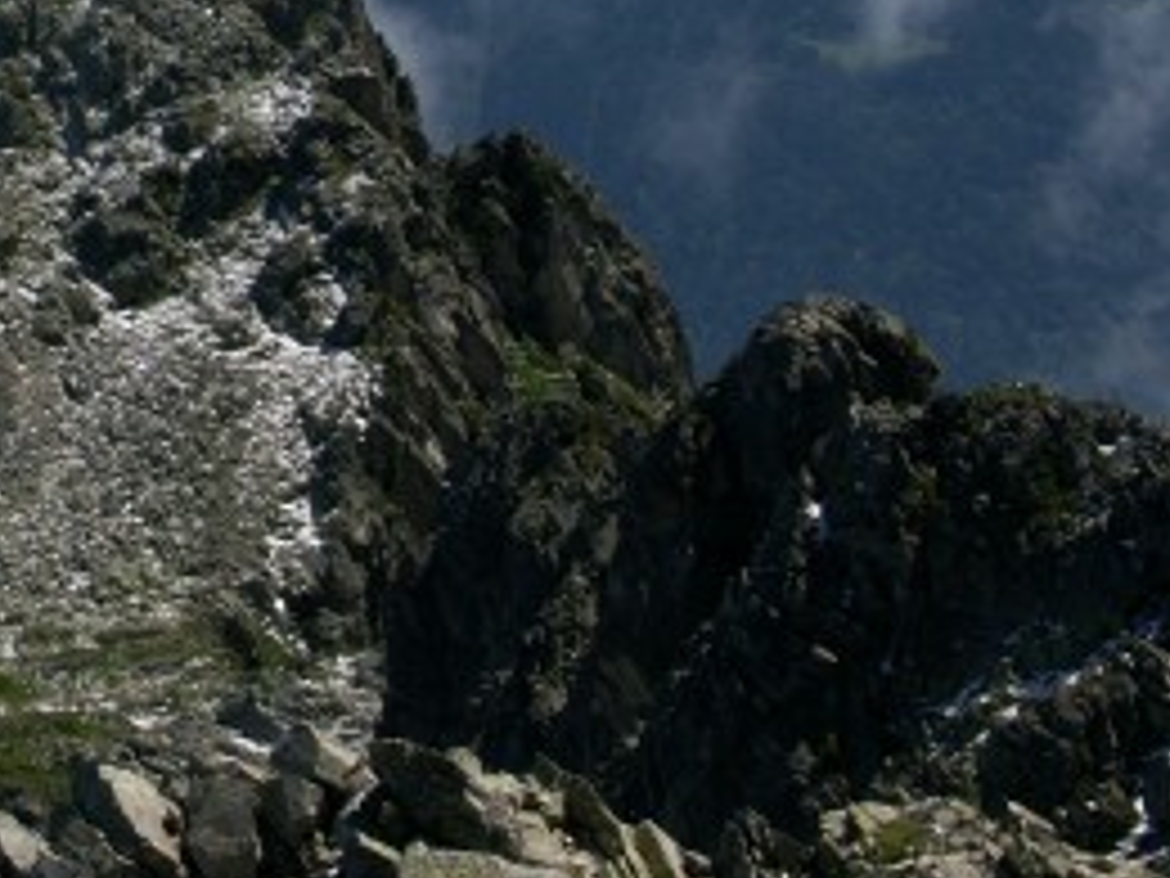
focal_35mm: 140
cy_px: 43
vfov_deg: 10.5
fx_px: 4732
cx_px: -126
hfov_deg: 13.8
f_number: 8
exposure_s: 1/500
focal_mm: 13.37
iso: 64
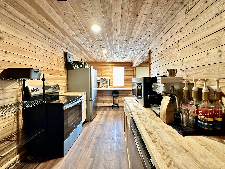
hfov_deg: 102.1
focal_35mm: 14
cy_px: 84
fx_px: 91
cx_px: 112
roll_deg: -0.2
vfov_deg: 85.7
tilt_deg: -3.1
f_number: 2.2
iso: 640
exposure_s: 1/60
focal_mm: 2.22
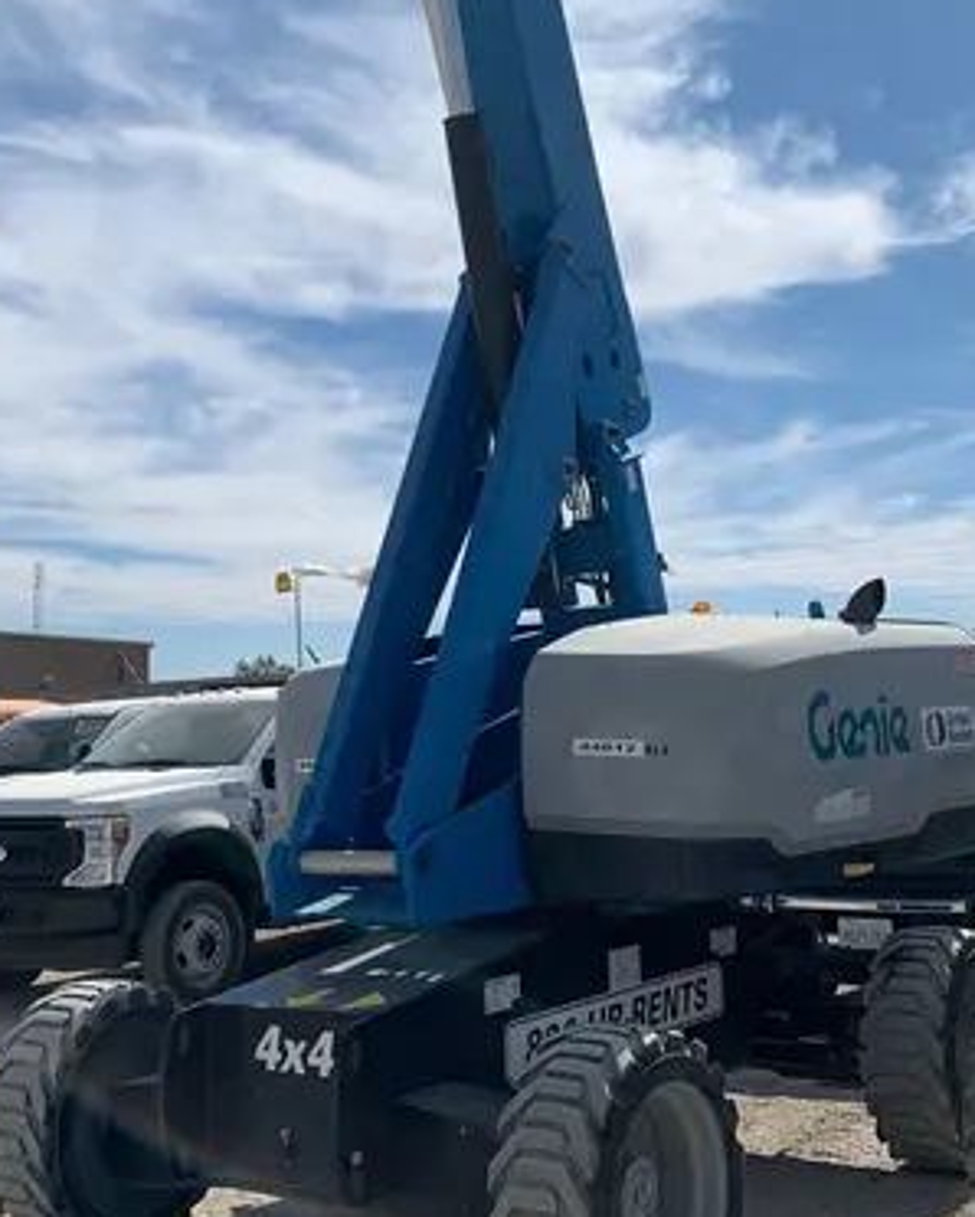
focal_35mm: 50
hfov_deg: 30.3
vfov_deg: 36.9
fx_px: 1802
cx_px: 442
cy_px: 388
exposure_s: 1/5405
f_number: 1.8
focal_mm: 4.25
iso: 25
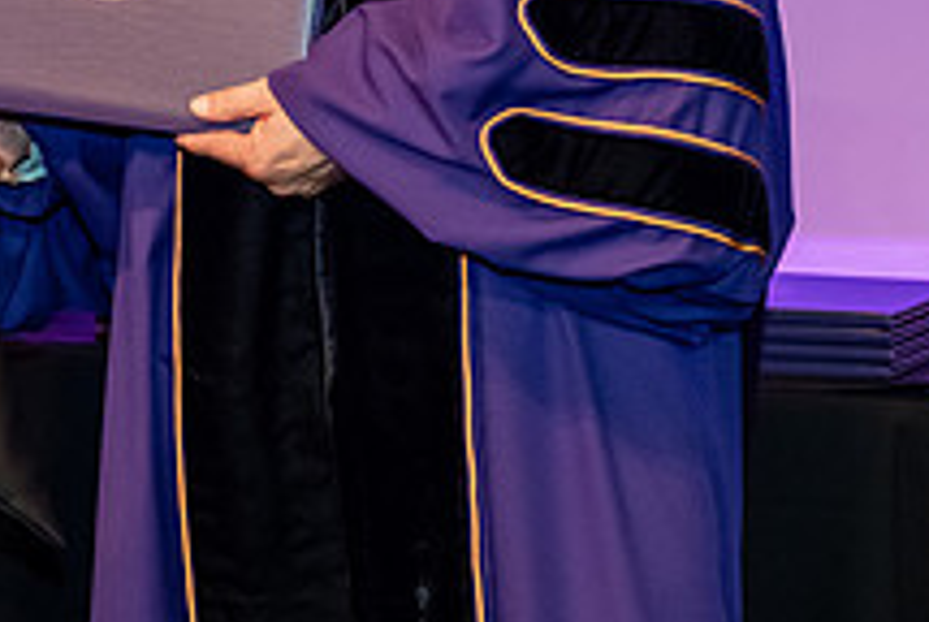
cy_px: -201
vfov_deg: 6.5
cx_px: 0
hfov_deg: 9.7
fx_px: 5427
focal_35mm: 210
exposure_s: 1/200
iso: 3200
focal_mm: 78
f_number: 4
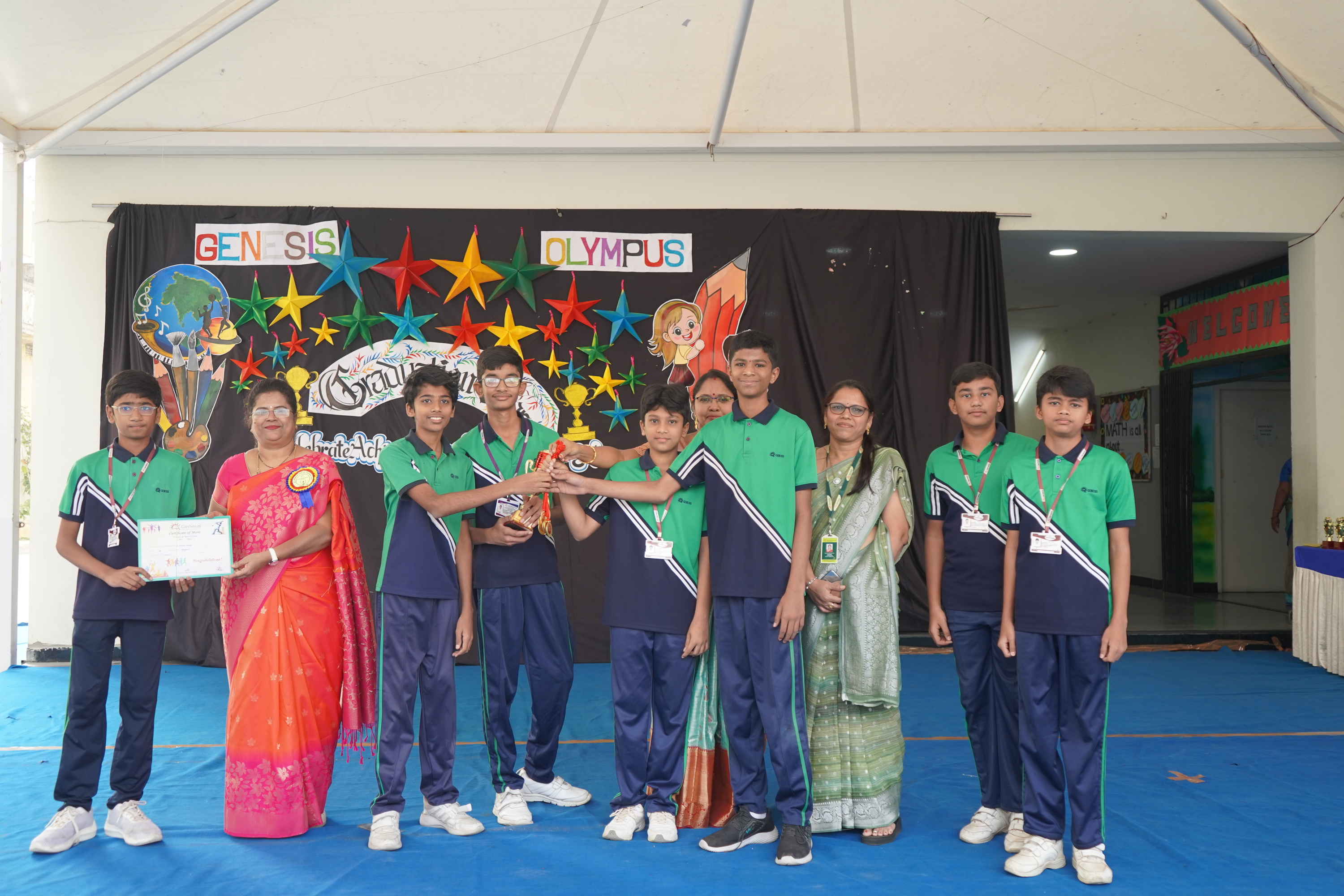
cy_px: 448
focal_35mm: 34
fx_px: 1269
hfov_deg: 55.8
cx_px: 672
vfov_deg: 38.9
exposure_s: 1/160
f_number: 4
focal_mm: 34
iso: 320
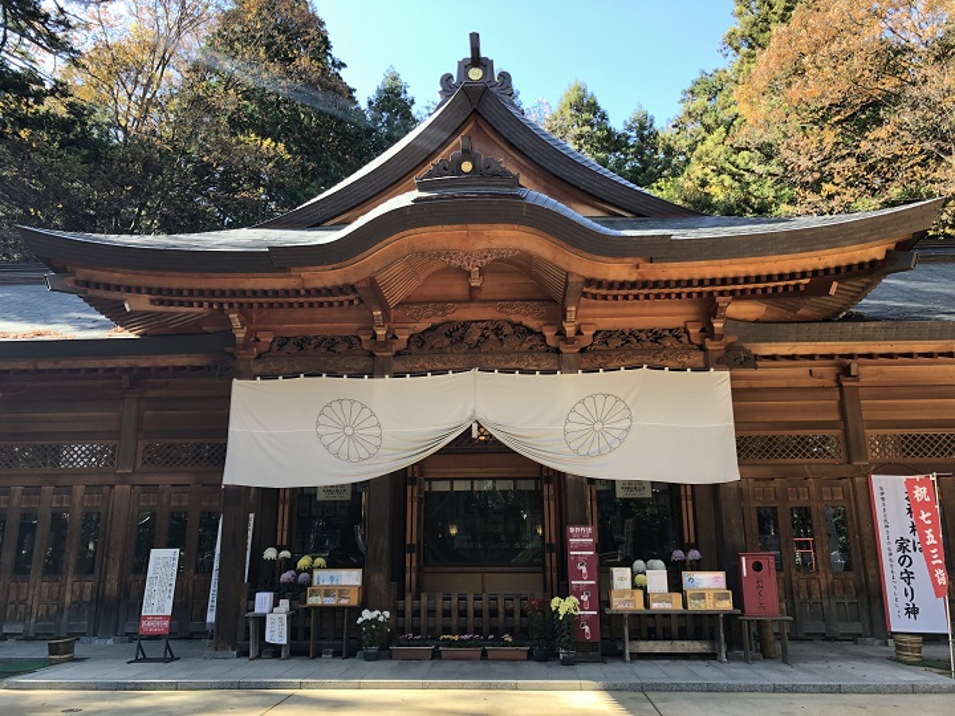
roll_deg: +0.0
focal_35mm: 28
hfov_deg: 63.4
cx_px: 478
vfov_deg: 49.7
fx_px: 772
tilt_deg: +13.4
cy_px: 358
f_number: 1.8
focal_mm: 3.99
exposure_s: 1/120
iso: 32
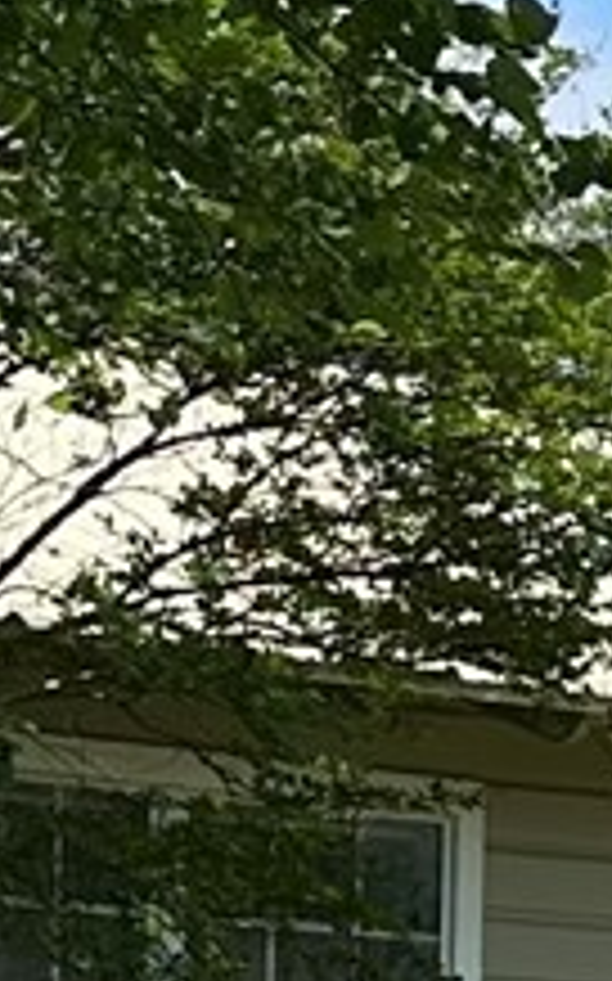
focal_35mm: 239
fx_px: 6386
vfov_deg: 8.6
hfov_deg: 5.4
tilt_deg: +1.2
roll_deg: -1.6
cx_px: 990
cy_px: 1462
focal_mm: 6.86
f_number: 1.78
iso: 80
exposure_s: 1/4348
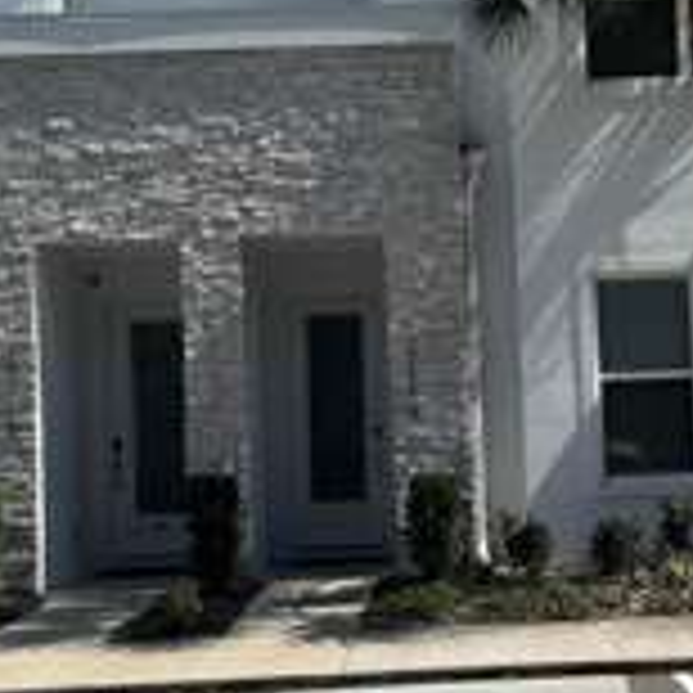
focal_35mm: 66
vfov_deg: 26.1
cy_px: 306
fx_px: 1495
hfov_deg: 26.0
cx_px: 454
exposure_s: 1/5814
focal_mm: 6.76
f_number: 1.78
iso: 80
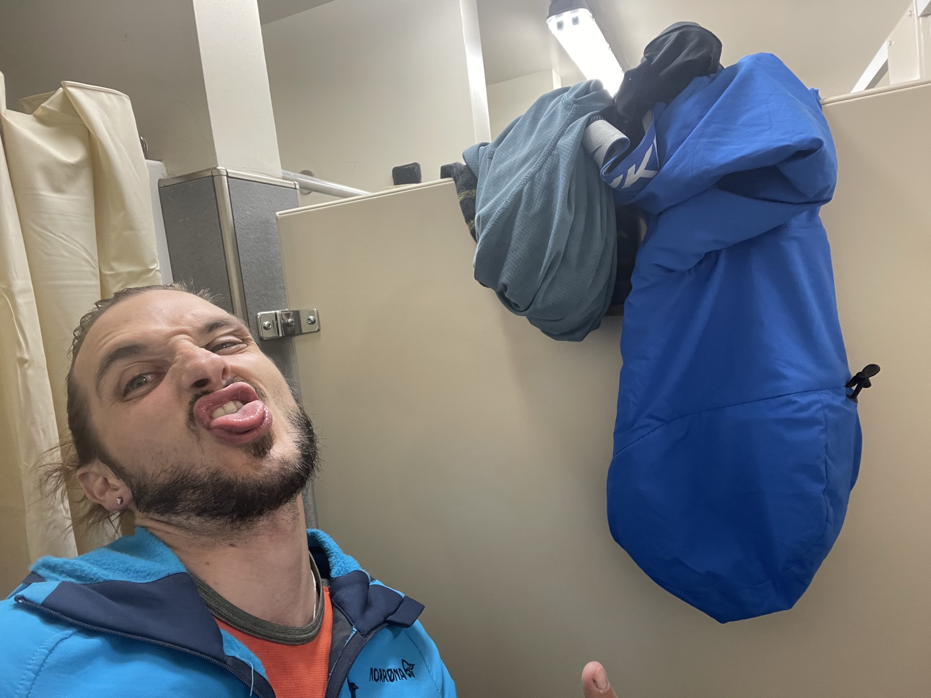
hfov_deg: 73.9
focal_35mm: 23
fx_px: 619
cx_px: 466
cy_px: 349
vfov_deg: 58.9
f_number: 2.2
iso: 200
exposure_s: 1/60
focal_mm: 2.71
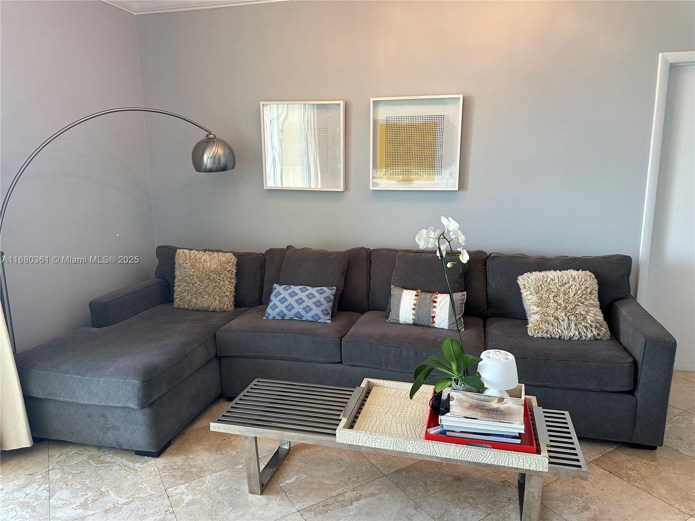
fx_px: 482
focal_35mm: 24
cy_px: 260
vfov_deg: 56.8
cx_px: 348
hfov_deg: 71.6
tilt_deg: -11.3
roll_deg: +0.3
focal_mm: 6.86
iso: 160
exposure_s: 1/120
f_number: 1.78
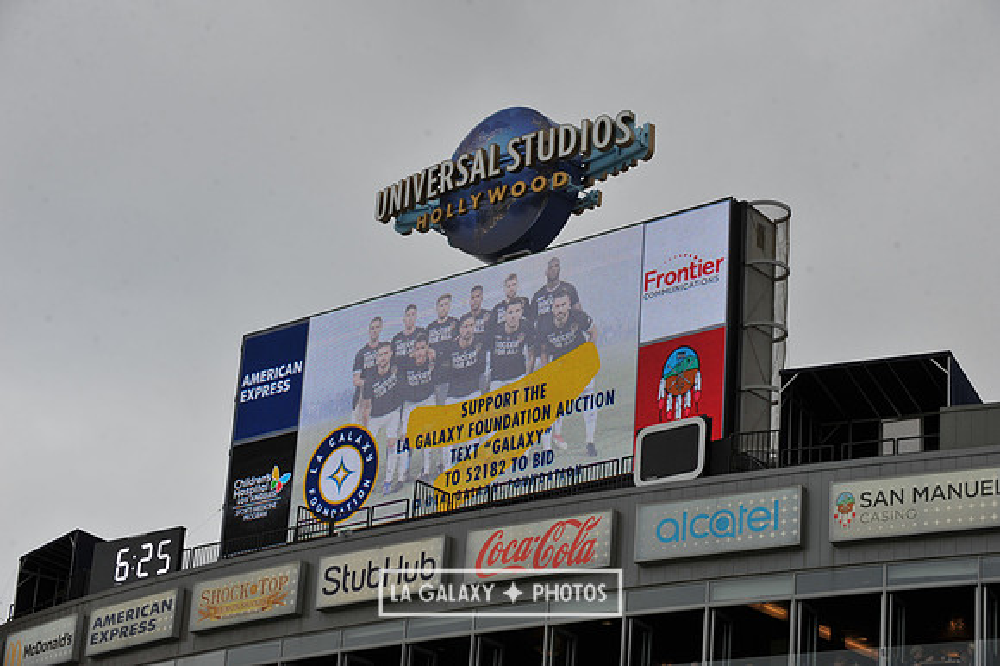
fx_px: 2498
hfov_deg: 22.6
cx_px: 500
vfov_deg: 15.2
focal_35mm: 90
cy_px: 333
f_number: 9
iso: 400
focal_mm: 90
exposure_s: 1/320
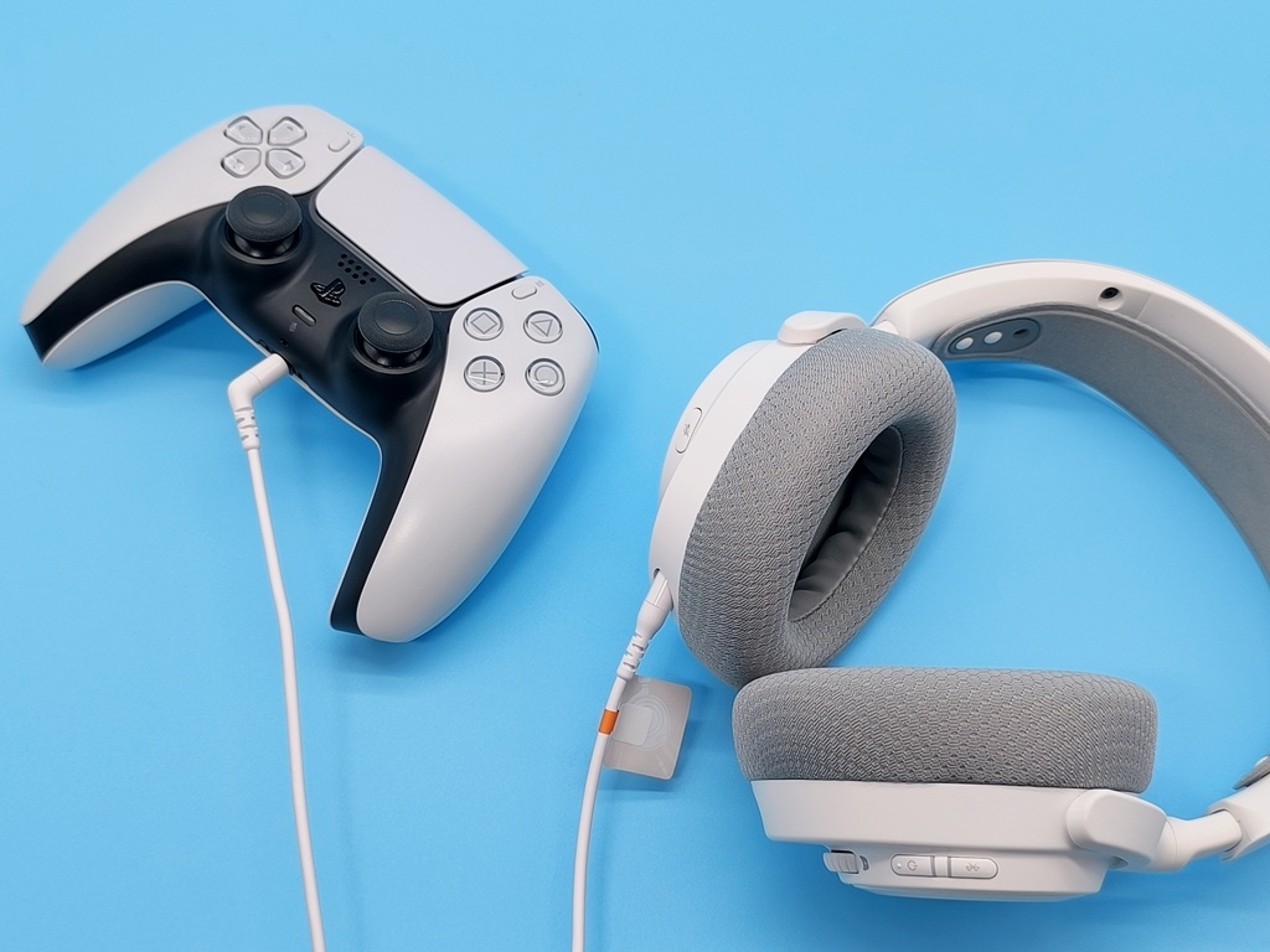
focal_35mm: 42
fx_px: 1541
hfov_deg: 44.8
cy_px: 476
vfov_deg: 34.3
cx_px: 635
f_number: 1.65
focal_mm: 6.14
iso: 200
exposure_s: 1/100
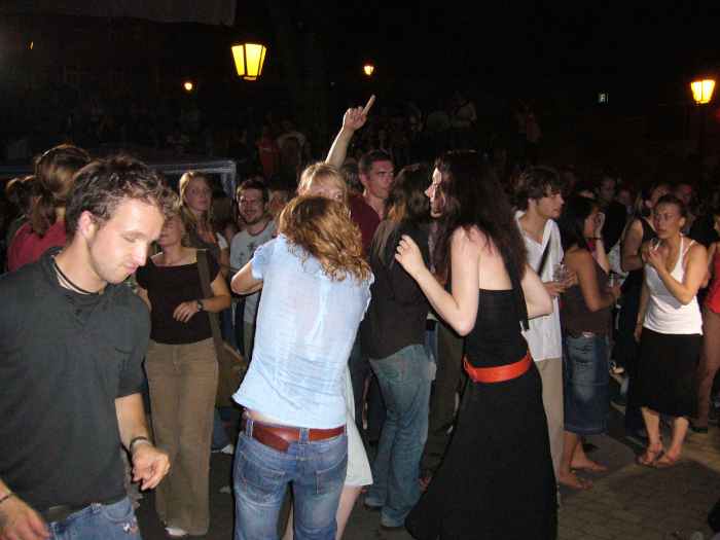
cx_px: 360
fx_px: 728
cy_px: 270
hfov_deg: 52.6
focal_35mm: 35
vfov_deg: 40.7
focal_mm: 5.8
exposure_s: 1/60
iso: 400
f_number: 2.8
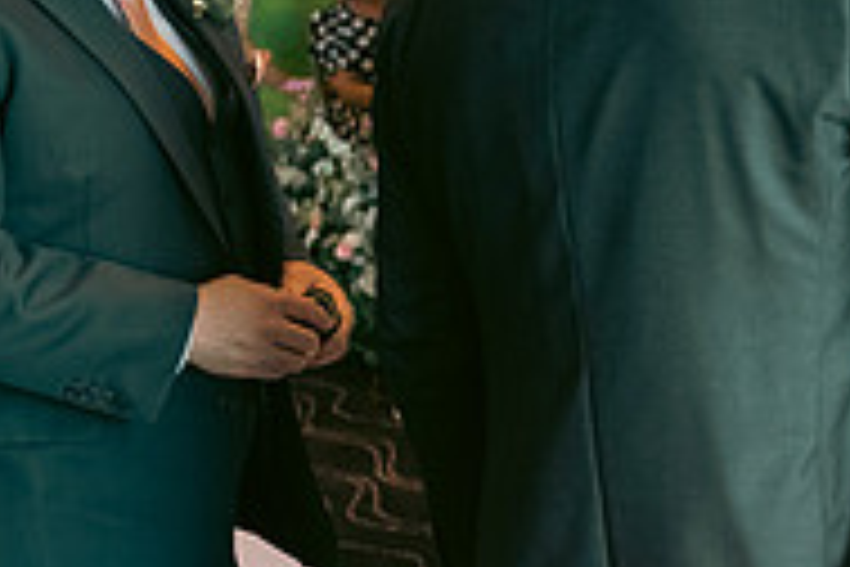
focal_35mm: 98
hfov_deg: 20.3
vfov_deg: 13.9
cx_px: 814
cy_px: 142
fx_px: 2314
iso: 1000
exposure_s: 1/160
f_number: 3.5
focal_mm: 32
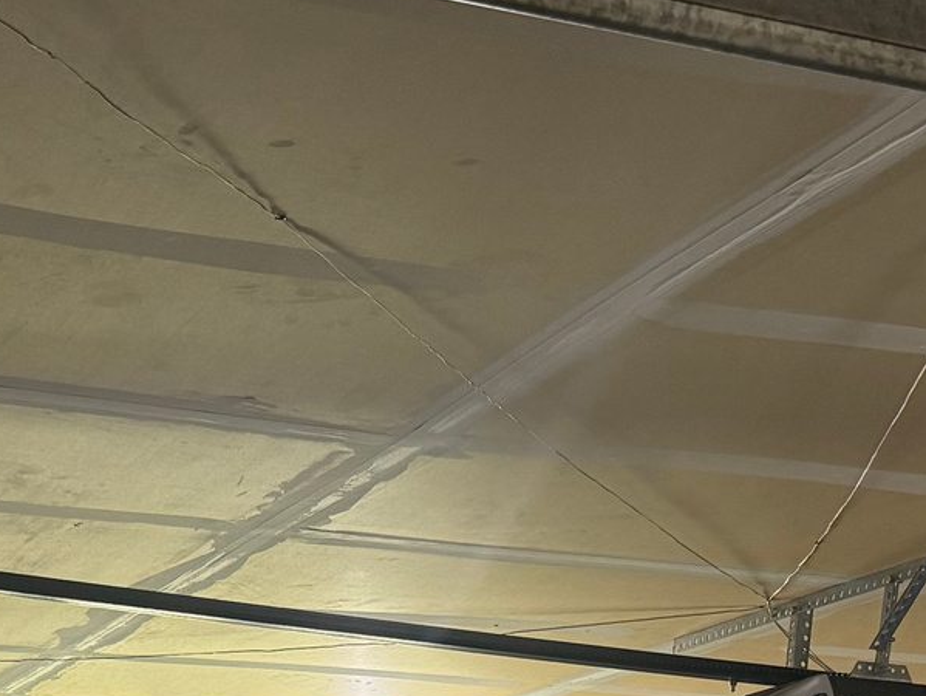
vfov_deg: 15.9
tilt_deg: -3.8
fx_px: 2195
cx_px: 300
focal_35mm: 82
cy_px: 1163
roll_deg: -0.1
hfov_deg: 23.7
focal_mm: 6.76
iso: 320
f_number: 1.78
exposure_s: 1/120
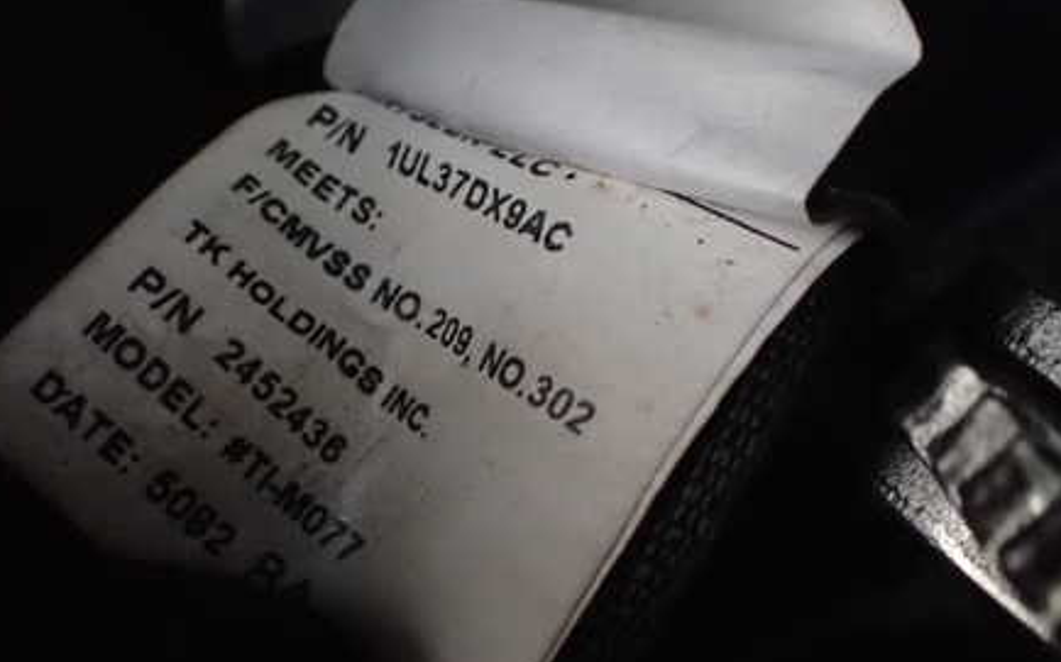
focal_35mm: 44
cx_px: 391
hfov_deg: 44.9
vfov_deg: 29.2
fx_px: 1272
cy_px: 366
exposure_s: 1/25
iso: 1600
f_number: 2.3
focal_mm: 5.4
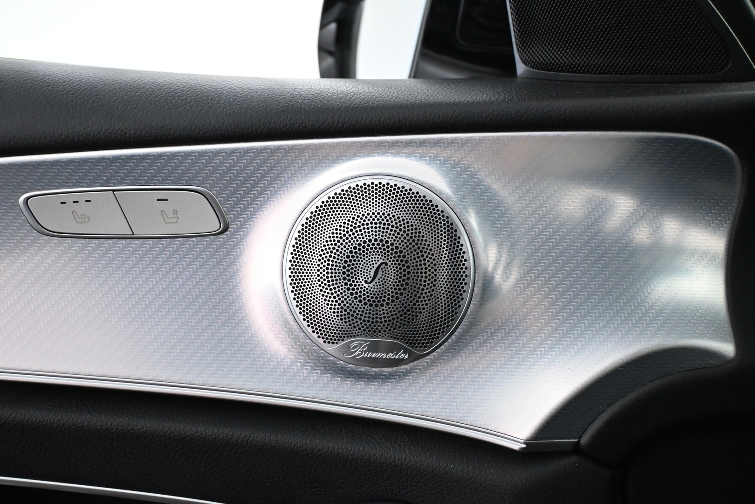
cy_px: 252
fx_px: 881
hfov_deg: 46.4
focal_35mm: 42
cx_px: 378
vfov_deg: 31.9
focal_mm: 28
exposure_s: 1/80
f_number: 4.5
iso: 3200
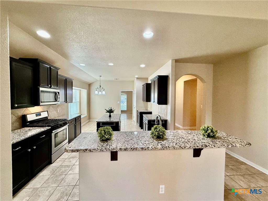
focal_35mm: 14
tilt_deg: -1.7
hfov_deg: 102.1
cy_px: 100
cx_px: 134
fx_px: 108
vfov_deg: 85.7
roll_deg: -0.2
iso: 160
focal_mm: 2.22
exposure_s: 1/120
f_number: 2.2
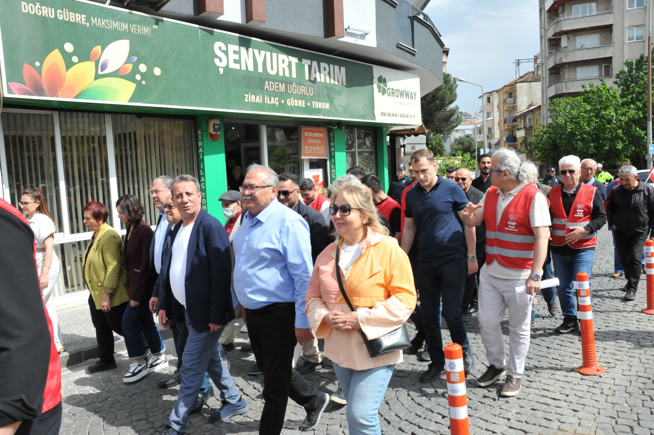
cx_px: 327
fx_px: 544
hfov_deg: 62.0
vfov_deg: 43.5
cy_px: 218
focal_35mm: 30
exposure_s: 1/1600
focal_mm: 20
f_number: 8
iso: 1000
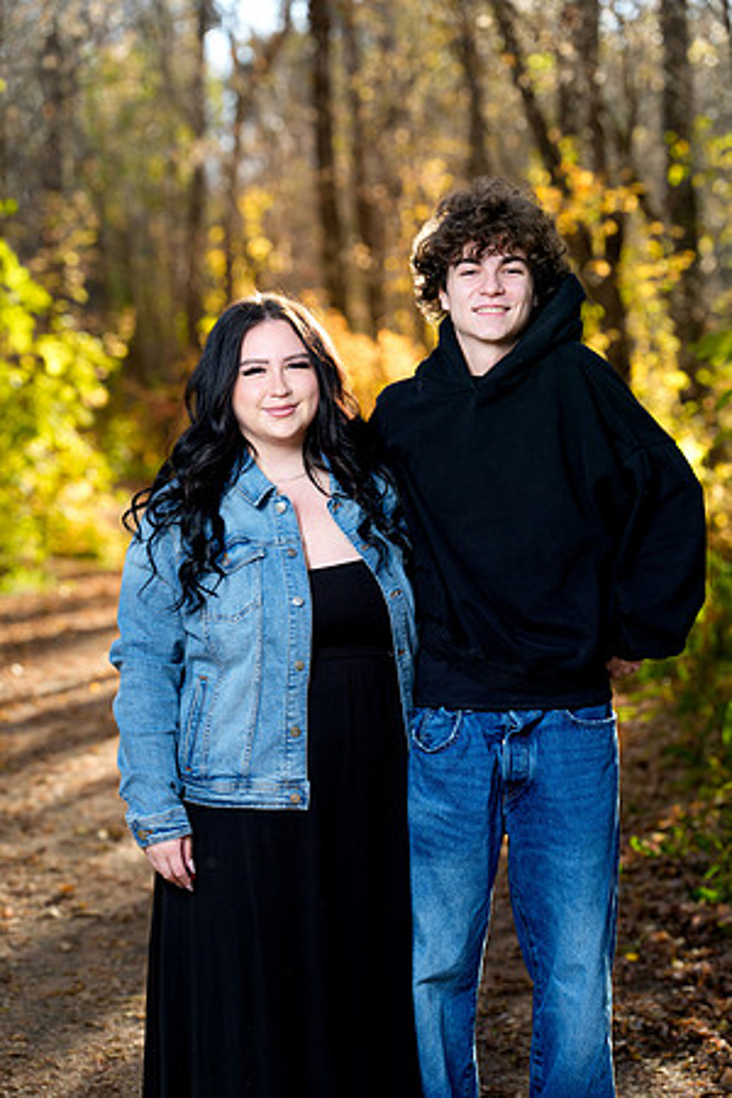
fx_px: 2531
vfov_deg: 24.5
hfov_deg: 16.5
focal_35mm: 83
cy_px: 549
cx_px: 366
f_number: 3.2
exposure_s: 1/160
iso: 400
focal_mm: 83
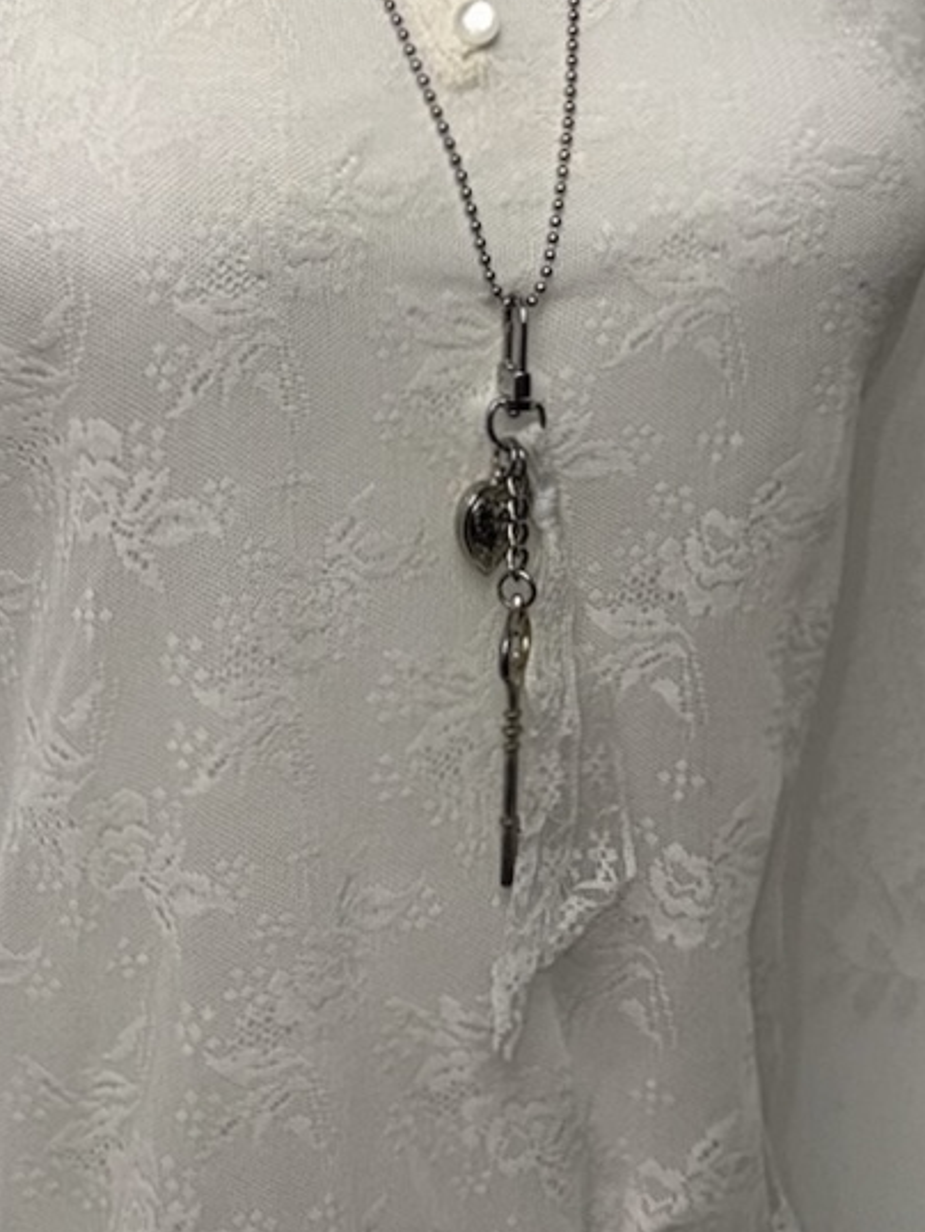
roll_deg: -1.9
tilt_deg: -10.8
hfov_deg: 21.3
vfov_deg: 27.9
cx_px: 354
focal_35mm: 69
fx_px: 2456
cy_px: 382
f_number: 1.78
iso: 64
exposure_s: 1/689
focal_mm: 6.76
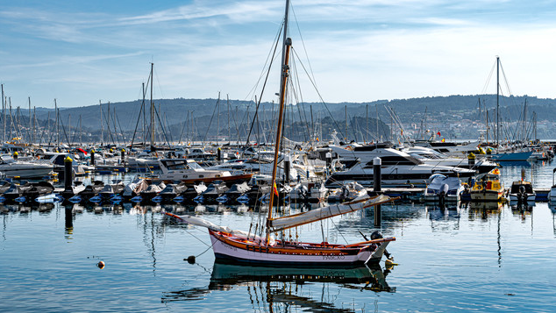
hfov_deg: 28.6
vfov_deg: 16.3
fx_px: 1091
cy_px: 152
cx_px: 280
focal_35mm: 74
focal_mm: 70
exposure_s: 1/500
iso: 100
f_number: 8
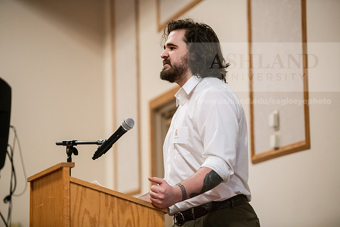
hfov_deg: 14.7
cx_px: 170
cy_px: 114
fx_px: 1322
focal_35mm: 140
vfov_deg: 9.8
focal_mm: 140
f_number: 2.8
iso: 4000
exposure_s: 1/200
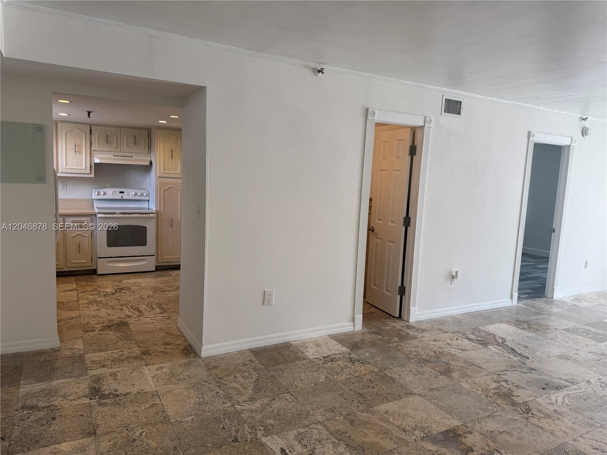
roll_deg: -2.0
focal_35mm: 24
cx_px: 304
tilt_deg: -7.5
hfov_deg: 71.6
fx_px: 421
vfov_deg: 56.8
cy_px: 228
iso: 50
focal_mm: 6.76
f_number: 1.78
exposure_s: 1/132
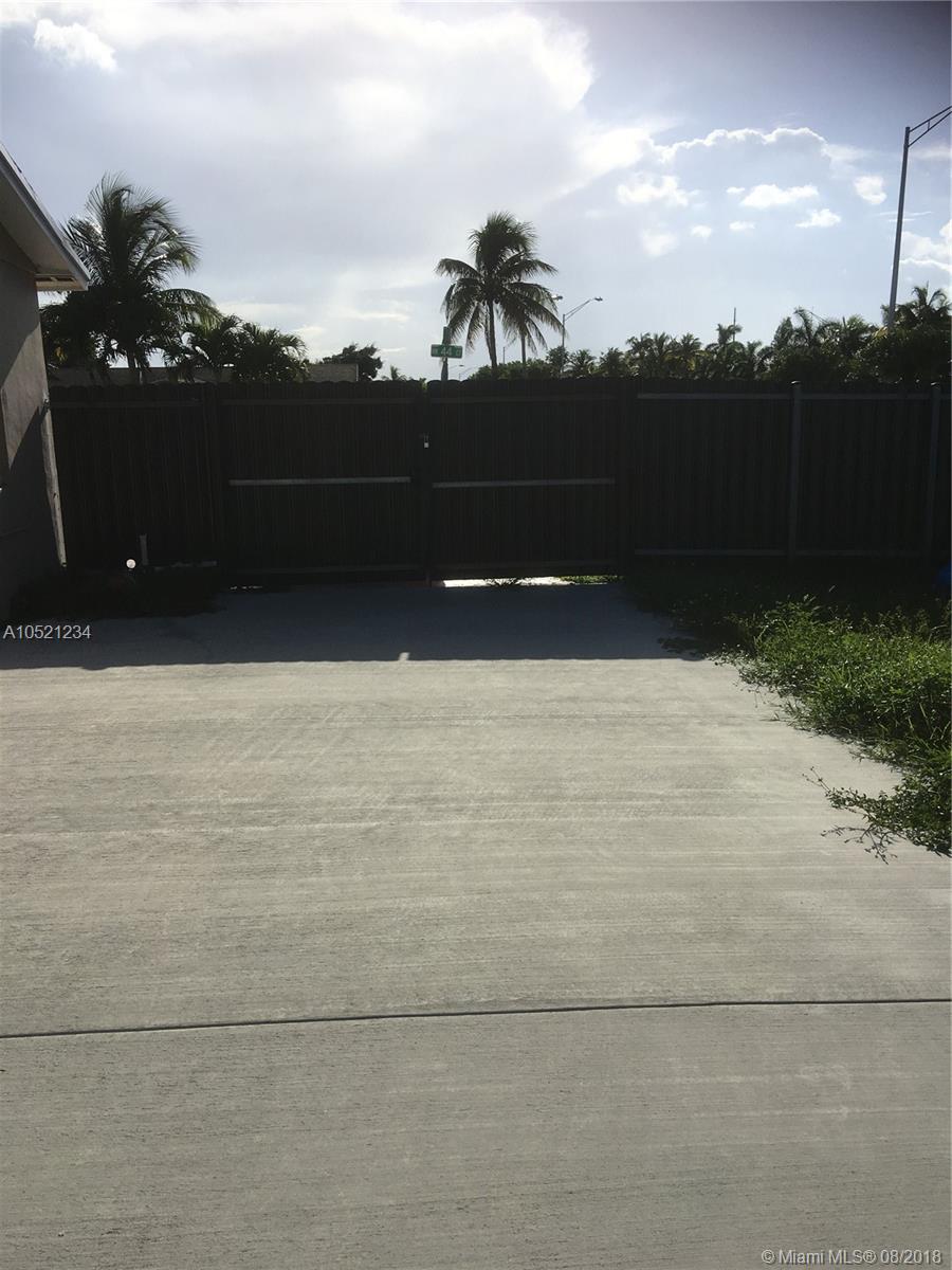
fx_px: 1063
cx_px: 476
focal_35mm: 29
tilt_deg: -14.6
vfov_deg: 61.7
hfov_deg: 48.2
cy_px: 635
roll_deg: +2.2
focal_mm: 4.15
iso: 25
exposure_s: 1/3846
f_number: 2.2
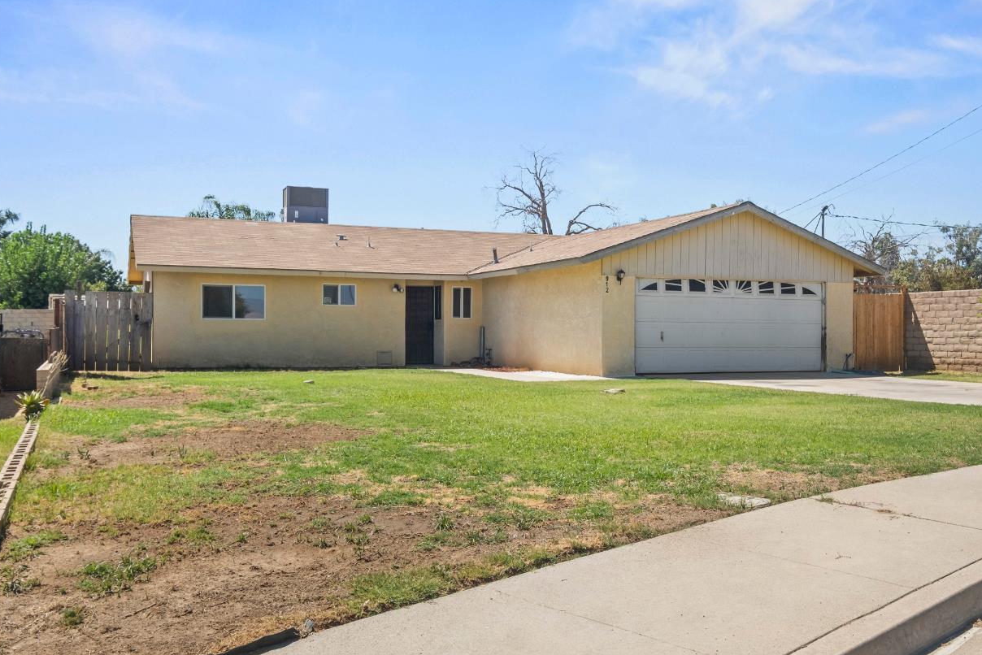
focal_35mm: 36
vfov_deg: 36.8
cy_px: 373
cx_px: 584
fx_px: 982
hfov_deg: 52.8
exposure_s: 1/420
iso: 250
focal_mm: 19.1
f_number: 9
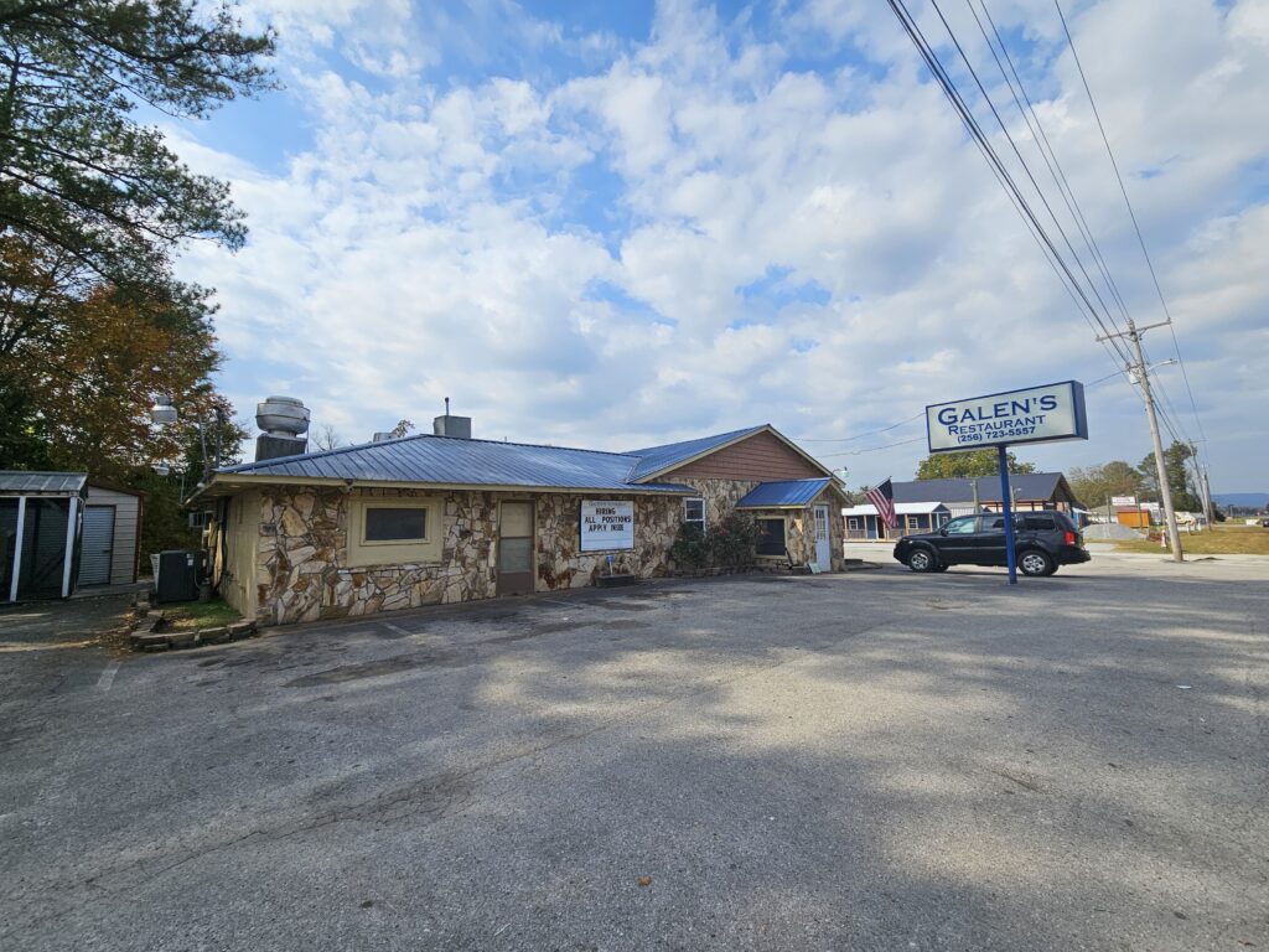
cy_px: 476
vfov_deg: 89.9
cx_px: 634
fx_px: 477
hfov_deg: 106.2
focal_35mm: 13
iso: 50
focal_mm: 2.2
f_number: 2.2
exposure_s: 1/3579
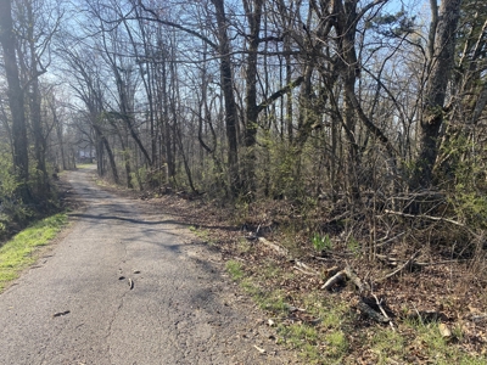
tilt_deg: -7.8
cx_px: 244
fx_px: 366
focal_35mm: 26
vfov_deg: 53.1
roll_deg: -1.5
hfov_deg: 67.3
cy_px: 182
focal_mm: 4.25
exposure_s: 1/1053
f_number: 1.8
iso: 32
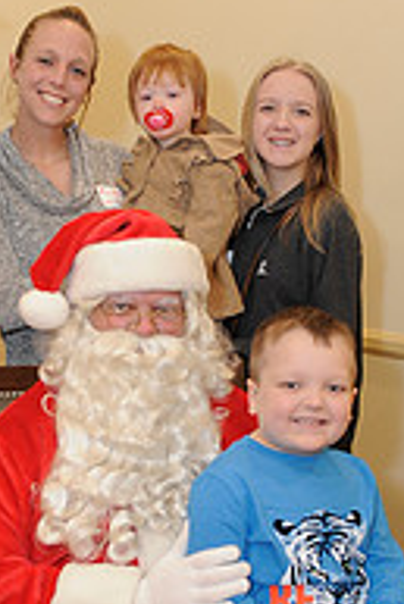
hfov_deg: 19.0
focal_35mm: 72
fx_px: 1210
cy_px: 435
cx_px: 216
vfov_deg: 27.7
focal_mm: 24
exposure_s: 1/100
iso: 1600
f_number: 4
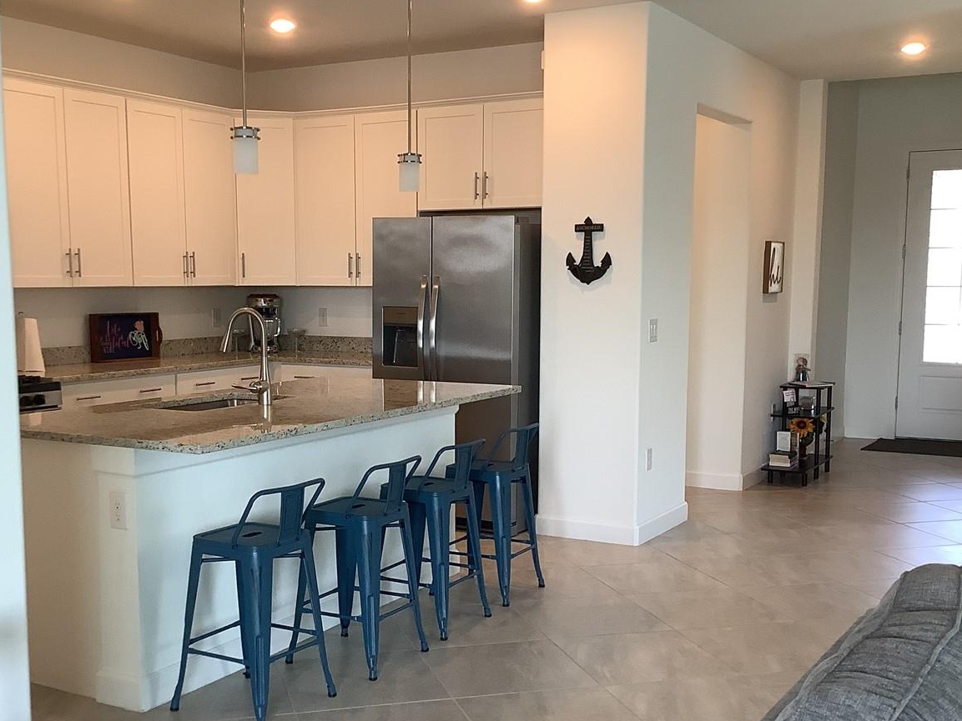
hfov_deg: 43.8
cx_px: 439
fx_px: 1195
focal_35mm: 43
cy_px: 425
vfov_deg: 33.5
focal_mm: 3.3
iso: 100
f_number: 2.4
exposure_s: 1/60
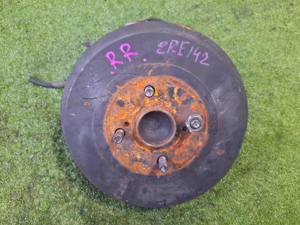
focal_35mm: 25
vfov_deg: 54.9
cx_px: 150
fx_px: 217
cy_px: 112
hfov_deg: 69.4
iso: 495
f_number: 2
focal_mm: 4.6
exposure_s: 1/25
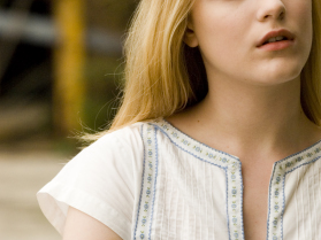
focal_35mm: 339
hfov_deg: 5.8
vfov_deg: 4.4
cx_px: 265
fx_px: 3141
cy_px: 64
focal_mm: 135
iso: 400
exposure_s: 1/160
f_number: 4.8
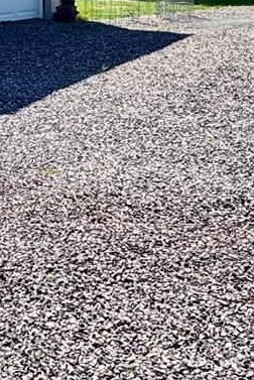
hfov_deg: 15.9
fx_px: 834
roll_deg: -0.3
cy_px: -54
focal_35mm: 79
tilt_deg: -1.5
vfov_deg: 23.8
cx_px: -122
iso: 40
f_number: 2.2
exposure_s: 1/849
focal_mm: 2.22
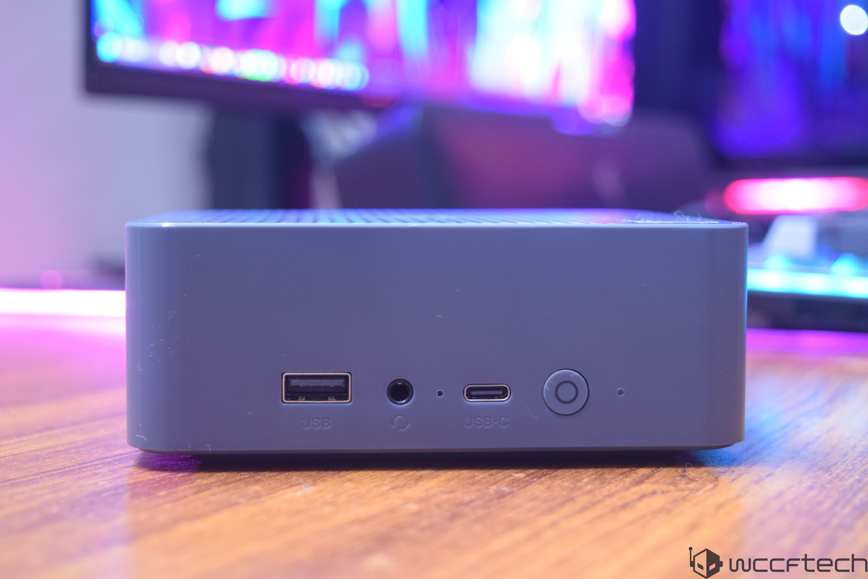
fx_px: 1627
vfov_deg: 20.2
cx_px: 434
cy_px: 290
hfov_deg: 29.9
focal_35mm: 68
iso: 1600
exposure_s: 1/8
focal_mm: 45
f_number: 5
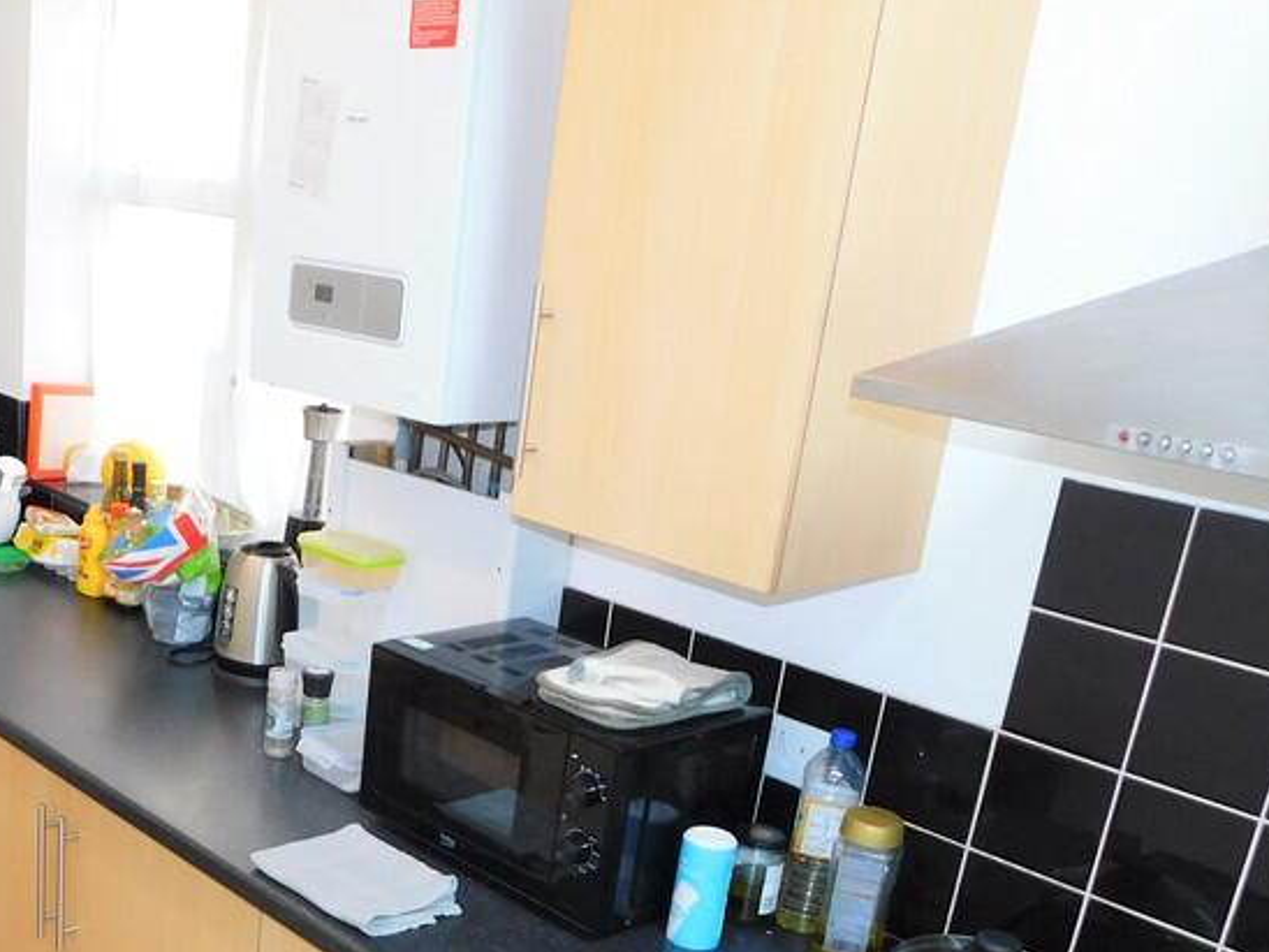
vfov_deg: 32.5
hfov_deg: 42.7
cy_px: 790
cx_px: 340
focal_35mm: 43
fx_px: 1576
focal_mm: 4
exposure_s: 1/50
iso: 125
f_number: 3
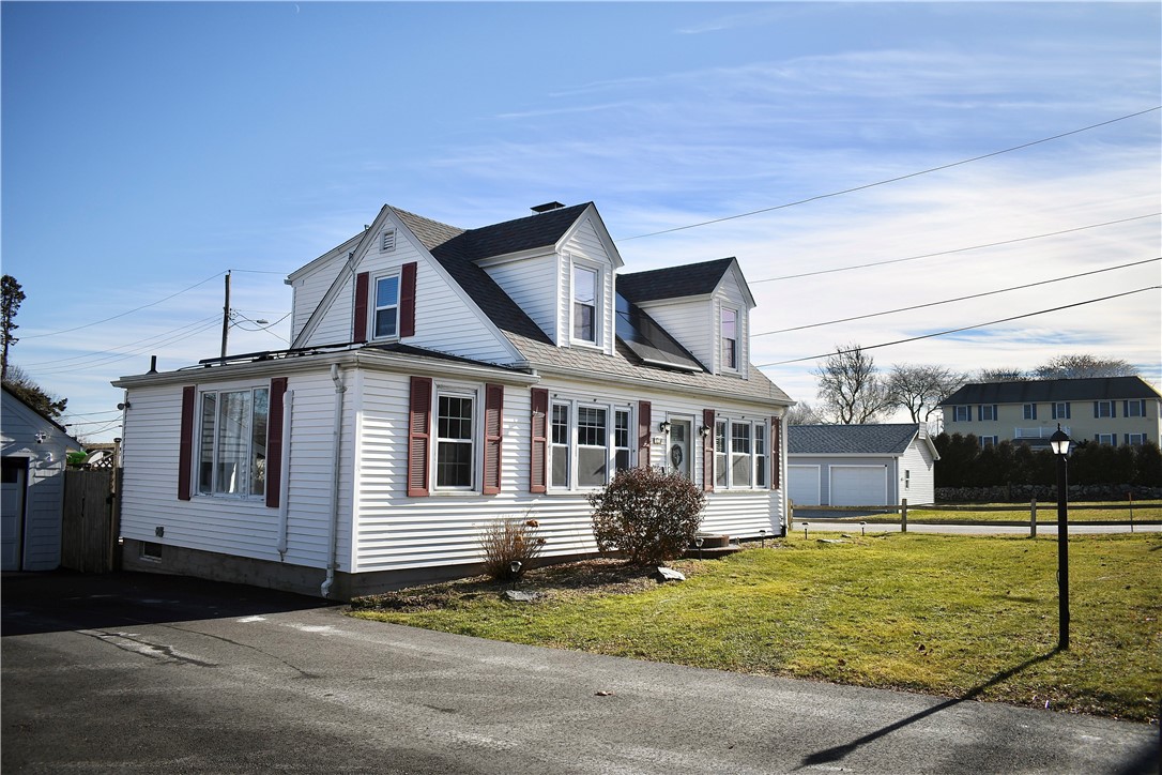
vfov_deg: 47.9
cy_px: 388
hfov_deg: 67.4
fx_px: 871
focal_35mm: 27
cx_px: 581
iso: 100
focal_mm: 18
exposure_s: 1/1600
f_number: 3.5
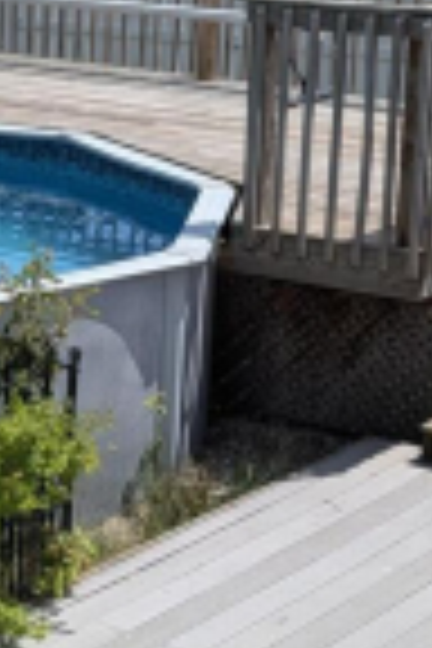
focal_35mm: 115
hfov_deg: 11.5
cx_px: -171
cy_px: 324
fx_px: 2070
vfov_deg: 17.8
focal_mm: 6.9
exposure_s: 1/1214
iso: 23
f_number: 1.68
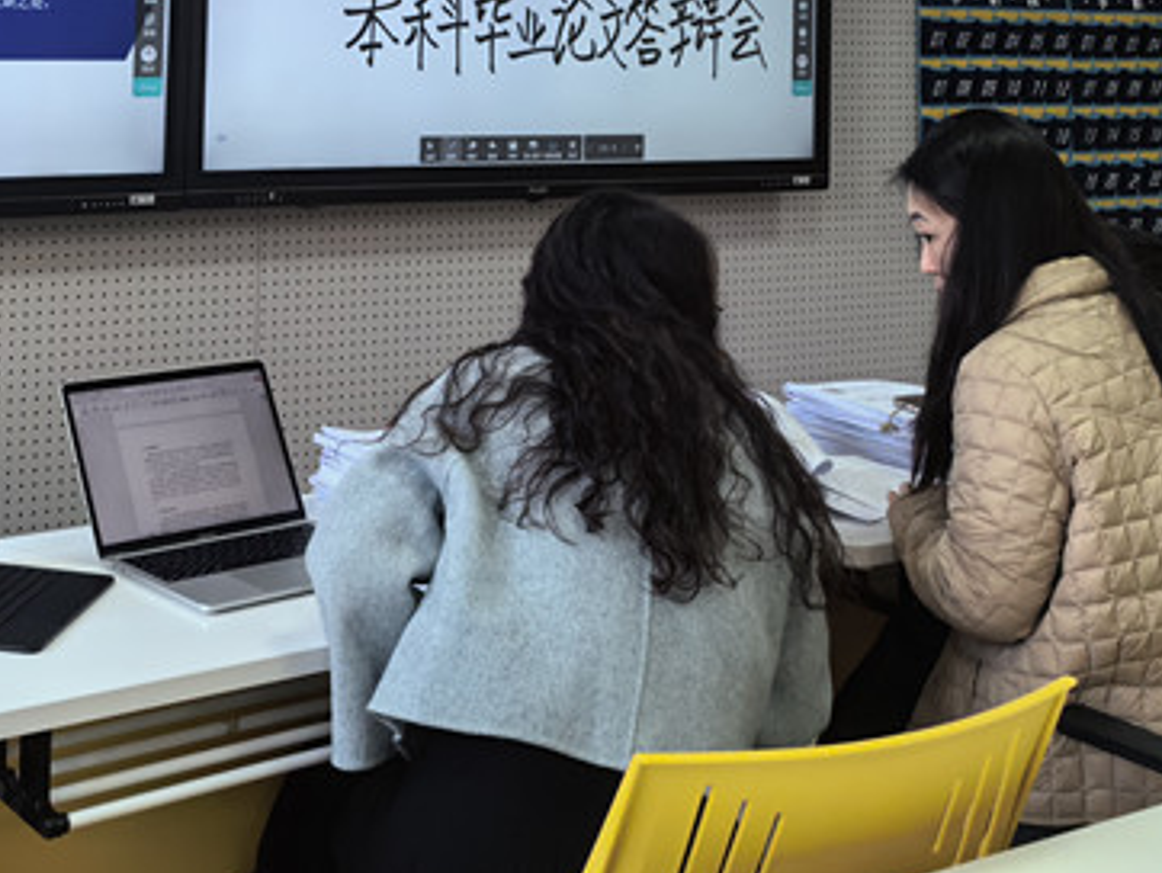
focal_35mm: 53
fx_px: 1780
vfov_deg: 25.6
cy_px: -74
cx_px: 273
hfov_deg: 35.3
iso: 200
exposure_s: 1/89.5
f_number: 4
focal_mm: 5.72
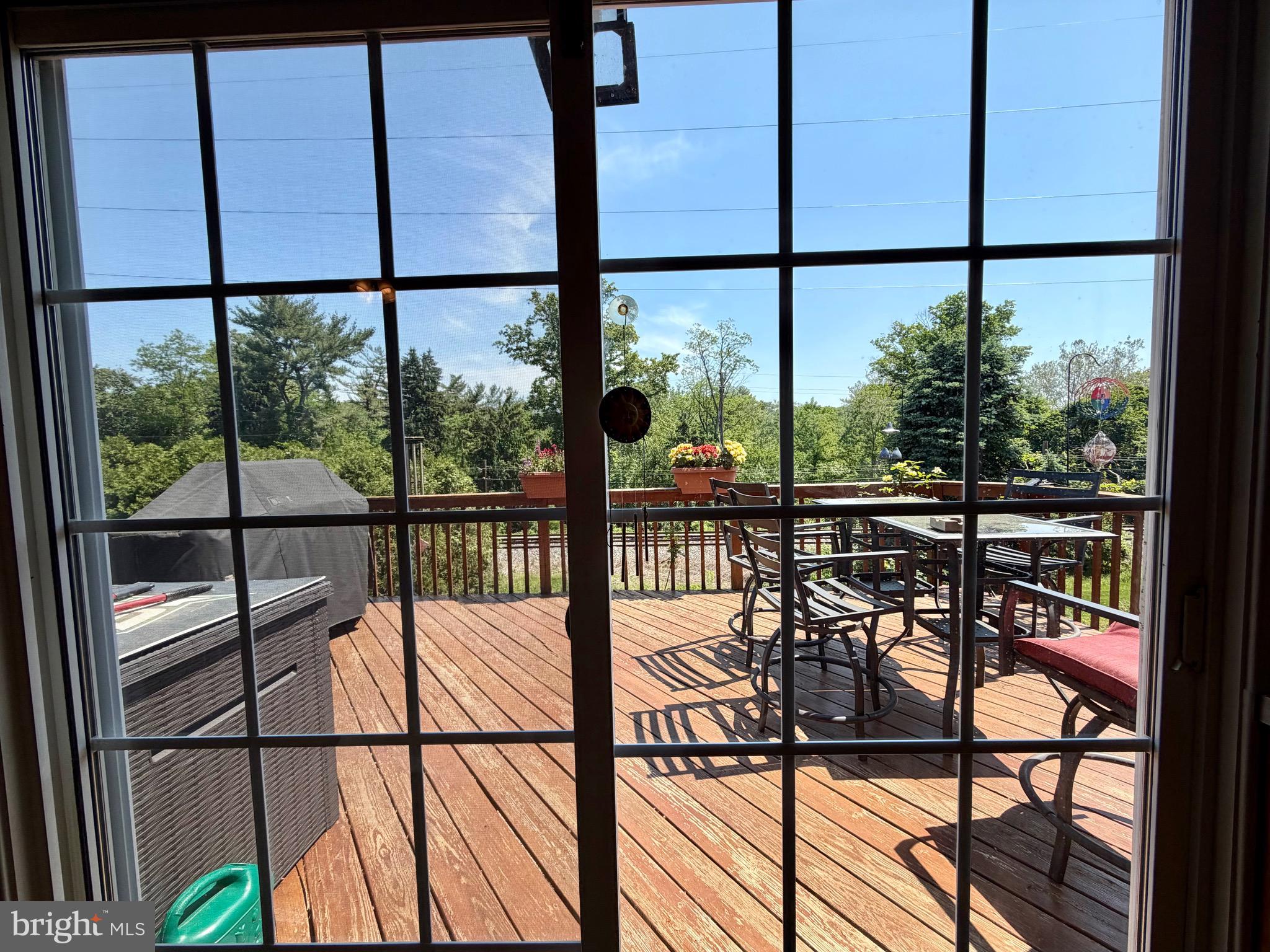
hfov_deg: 102.1
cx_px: 635
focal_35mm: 14
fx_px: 514
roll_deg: +1.7
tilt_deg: -3.4
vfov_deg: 85.7
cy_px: 476
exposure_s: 1/770
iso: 40
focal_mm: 2.22
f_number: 2.2
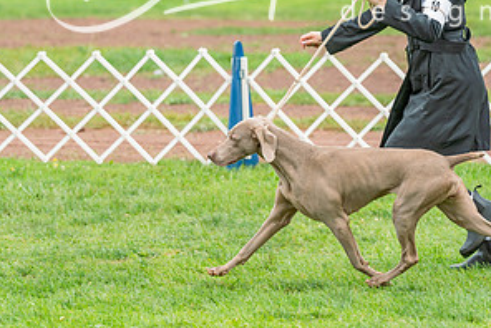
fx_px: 3959
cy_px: 62
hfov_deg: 7.1
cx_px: 287
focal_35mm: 290
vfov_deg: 4.7
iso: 640
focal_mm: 148
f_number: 4
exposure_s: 1/1250
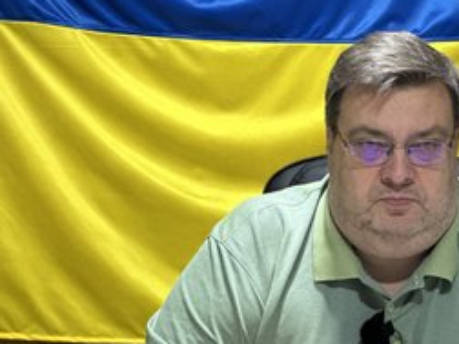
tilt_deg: -0.2
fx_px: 1618
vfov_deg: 12.1
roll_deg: -1.8
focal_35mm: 122
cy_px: 255
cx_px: 335
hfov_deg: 16.1
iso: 400
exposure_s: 1/32
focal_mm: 9
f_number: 2.8
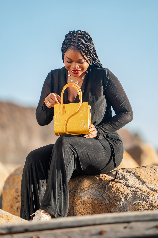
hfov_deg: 7.6
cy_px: 119
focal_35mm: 180
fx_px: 1184
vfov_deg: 11.4
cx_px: 79
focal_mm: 180
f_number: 3.2
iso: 80
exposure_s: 1/200
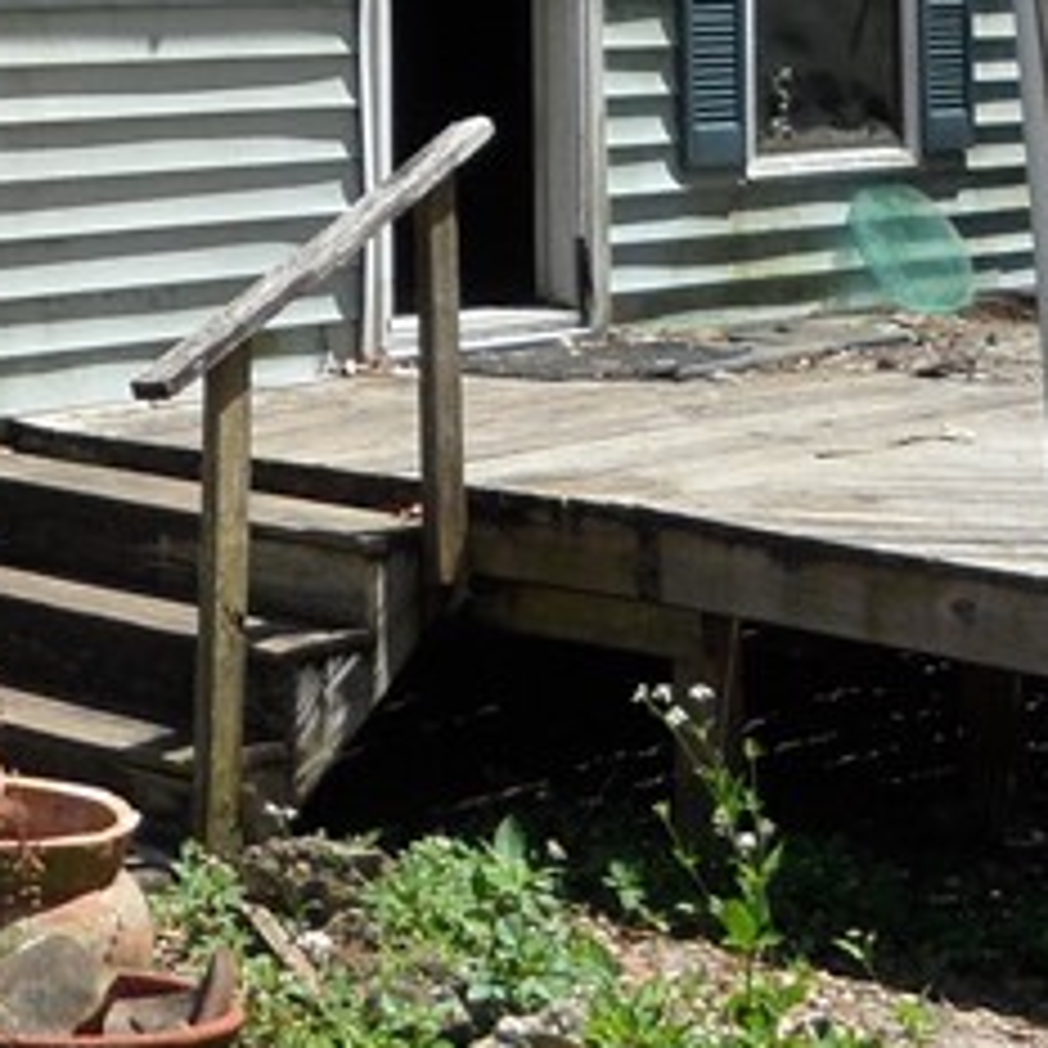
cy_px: -441
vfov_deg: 15.5
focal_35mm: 105
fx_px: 3596
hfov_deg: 15.2
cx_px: -567
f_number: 3.5
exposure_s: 1/750
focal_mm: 4.9
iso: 80
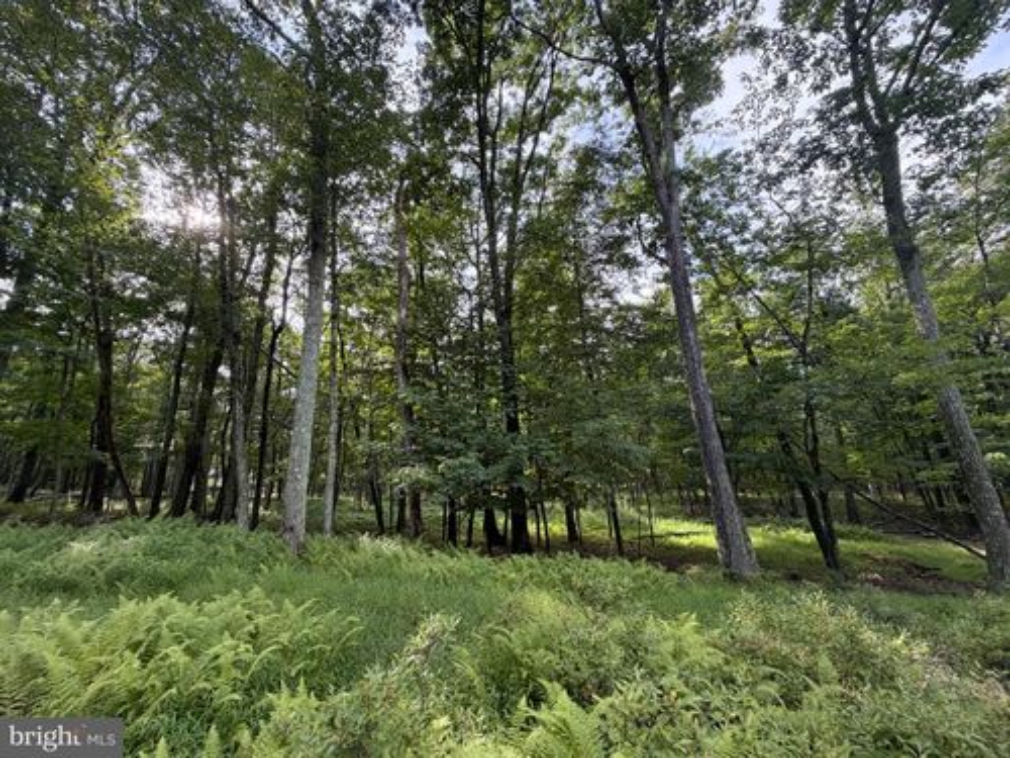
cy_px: 379
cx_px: 505
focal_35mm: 14
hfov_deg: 102.1
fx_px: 408
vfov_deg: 85.7
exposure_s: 1/138
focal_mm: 2.22
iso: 50
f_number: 2.2
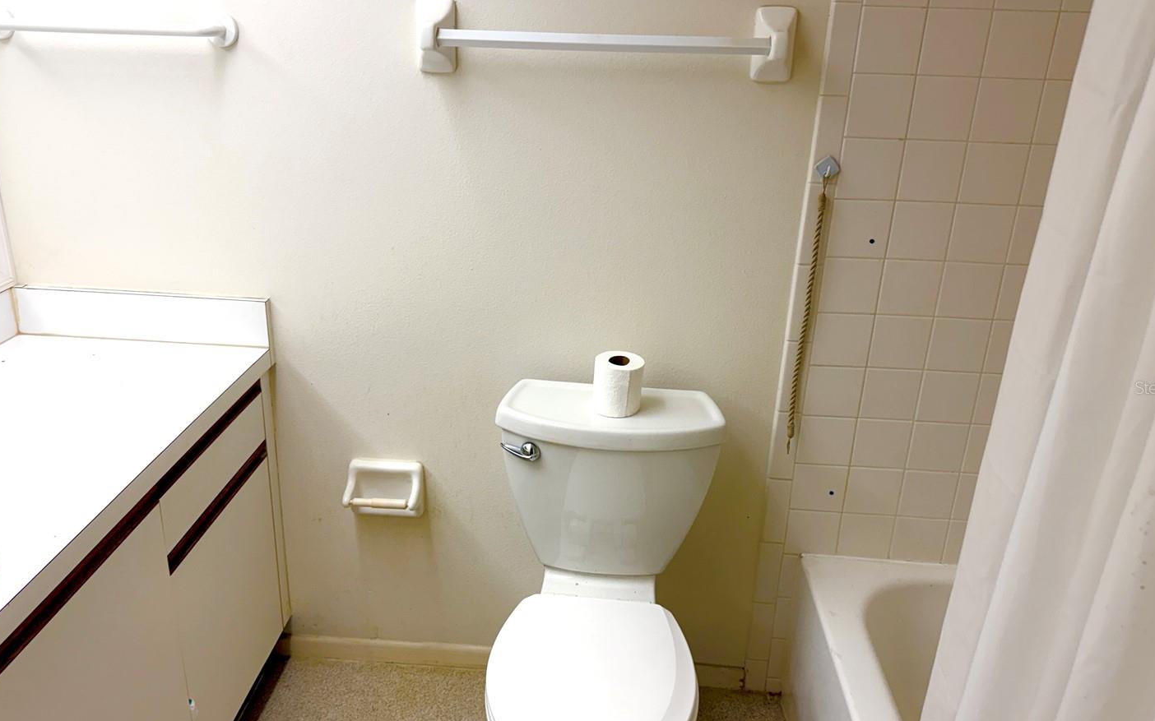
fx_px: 913
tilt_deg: -24.3
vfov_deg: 43.1
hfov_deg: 64.6
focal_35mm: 29
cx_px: 554
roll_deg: -2.0
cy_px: 387
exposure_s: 1/120
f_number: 1.78
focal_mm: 6.76
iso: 80
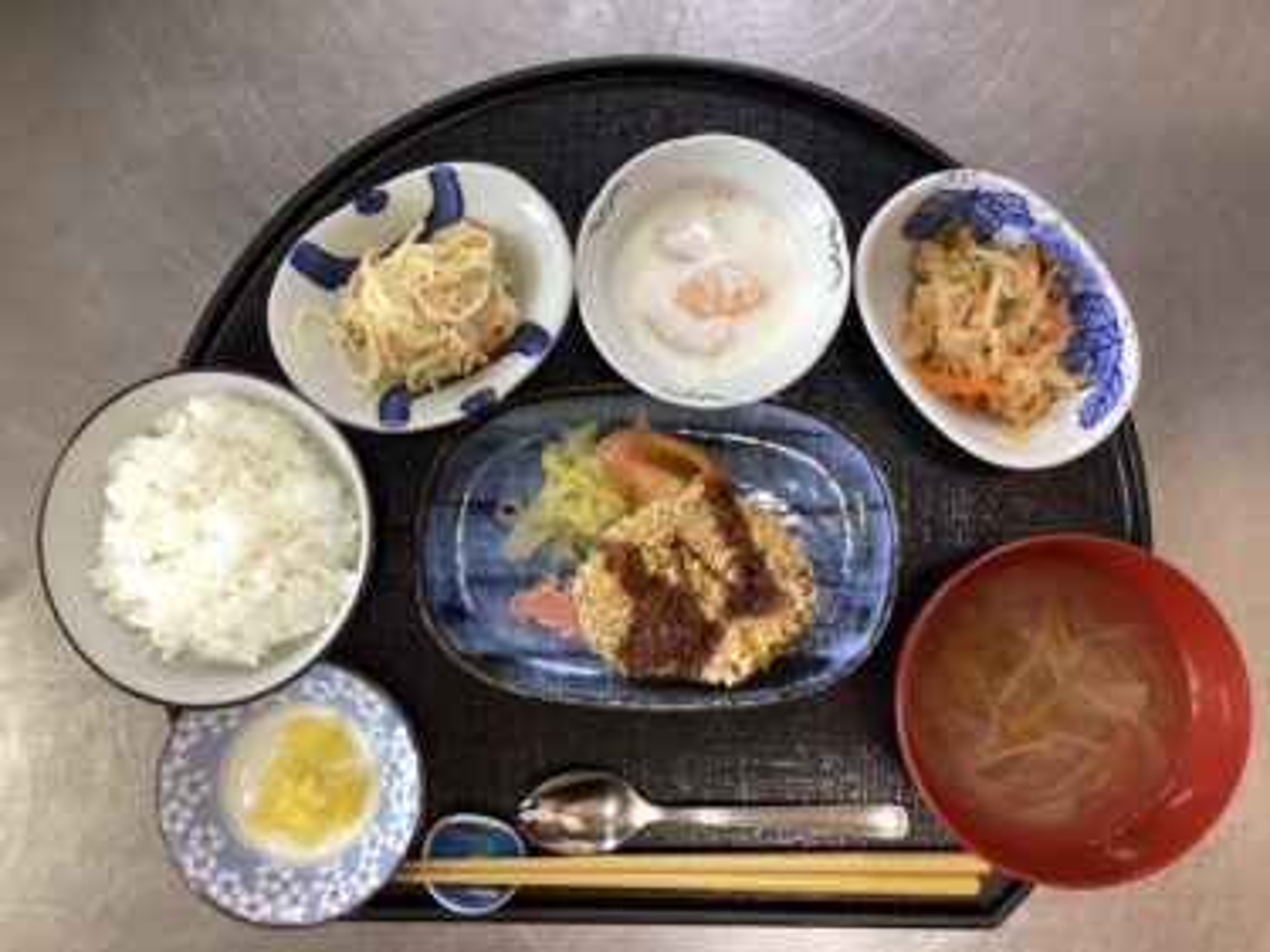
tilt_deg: -86.1
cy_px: 476
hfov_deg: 58.4
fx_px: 1137
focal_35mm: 31
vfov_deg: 45.4
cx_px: 635
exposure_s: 1/60
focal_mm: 3.3
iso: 160
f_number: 2.4
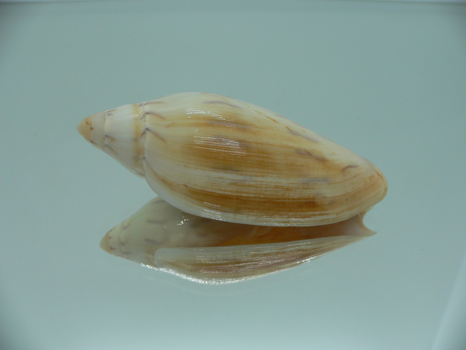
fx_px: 471
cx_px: 233
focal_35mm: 35
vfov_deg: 40.7
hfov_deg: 52.6
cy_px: 175
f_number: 2.8
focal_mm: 4.6
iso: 80
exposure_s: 1/60
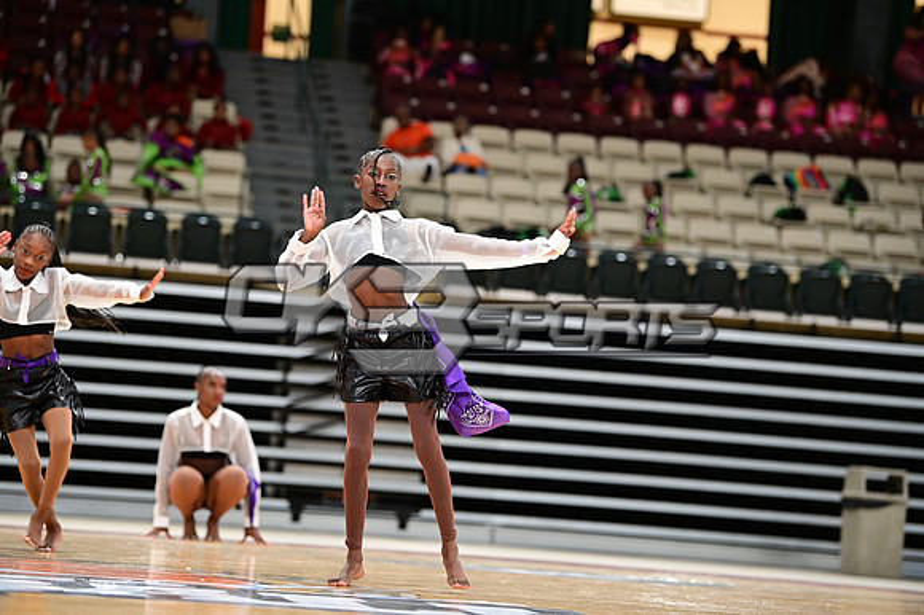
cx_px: 462
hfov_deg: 16.8
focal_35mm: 122
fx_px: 3129
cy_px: 308
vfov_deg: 11.2
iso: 6400
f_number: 3.2
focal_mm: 122
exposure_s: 1/1000
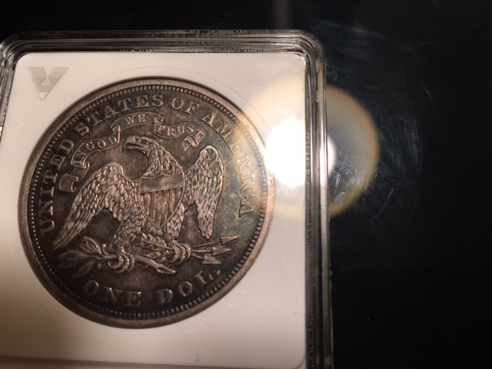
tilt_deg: -72.3
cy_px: 184
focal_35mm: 29
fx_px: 412
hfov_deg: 61.7
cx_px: 246
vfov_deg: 48.2
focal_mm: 4.15
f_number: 2.2
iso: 40
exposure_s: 1/30
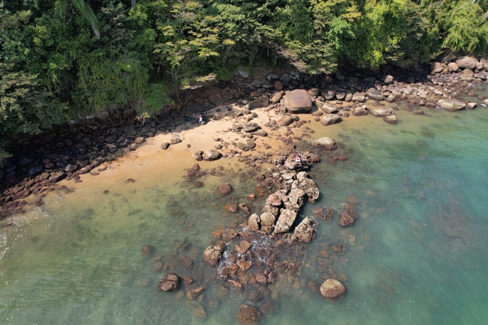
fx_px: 298
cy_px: 162
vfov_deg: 57.2
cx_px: 244
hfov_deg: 78.6
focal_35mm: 22
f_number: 2.8
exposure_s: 1/800
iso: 100
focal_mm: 8.38
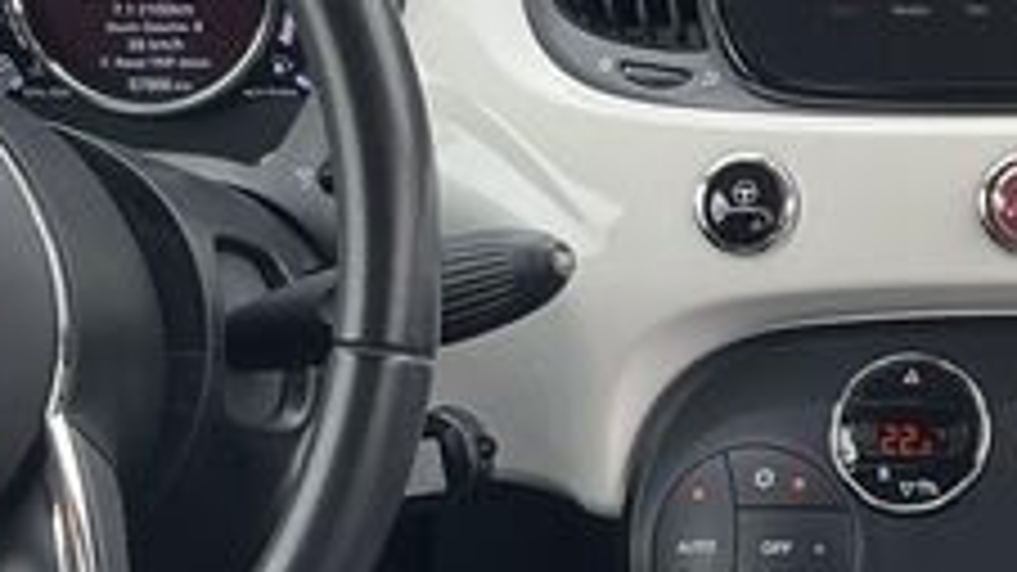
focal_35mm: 112
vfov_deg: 10.8
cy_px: 414
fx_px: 3020
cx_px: 729
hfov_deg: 19.0
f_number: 1.8
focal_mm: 3
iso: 20
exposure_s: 1/181
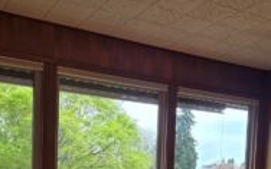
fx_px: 384
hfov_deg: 38.8
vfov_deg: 23.2
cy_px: 189
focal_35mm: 52
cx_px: 159
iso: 40
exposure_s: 1/180
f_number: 1.8
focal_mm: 5.4
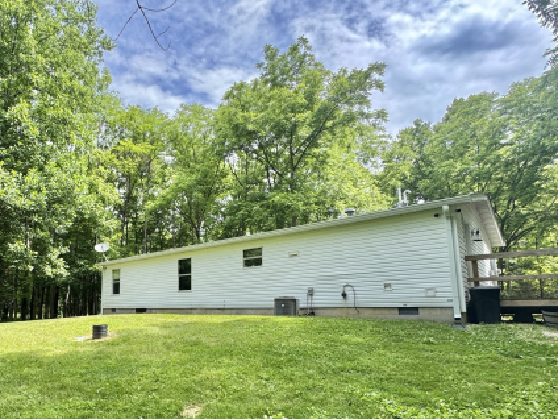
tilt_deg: +7.1
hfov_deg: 71.7
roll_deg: -1.0
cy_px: 267
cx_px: 147
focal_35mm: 22
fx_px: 355
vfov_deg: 60.1
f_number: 2.2
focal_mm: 2.22
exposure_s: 1/414
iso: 40
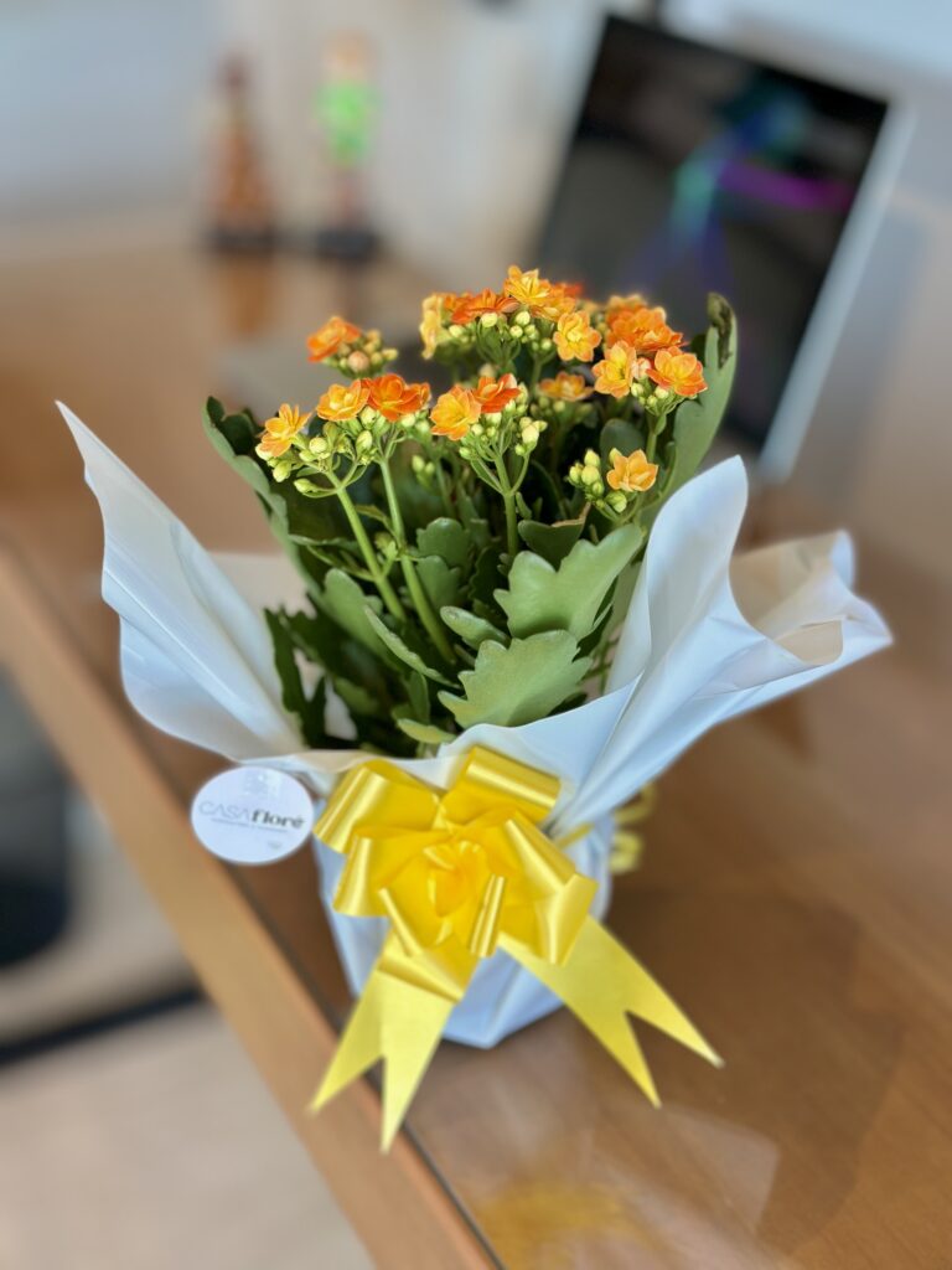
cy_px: 635
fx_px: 1760
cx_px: 476
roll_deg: -2.4
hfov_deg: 30.3
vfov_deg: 39.7
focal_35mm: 48
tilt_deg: -29.7
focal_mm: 6.86
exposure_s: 1/120
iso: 64
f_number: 1.78
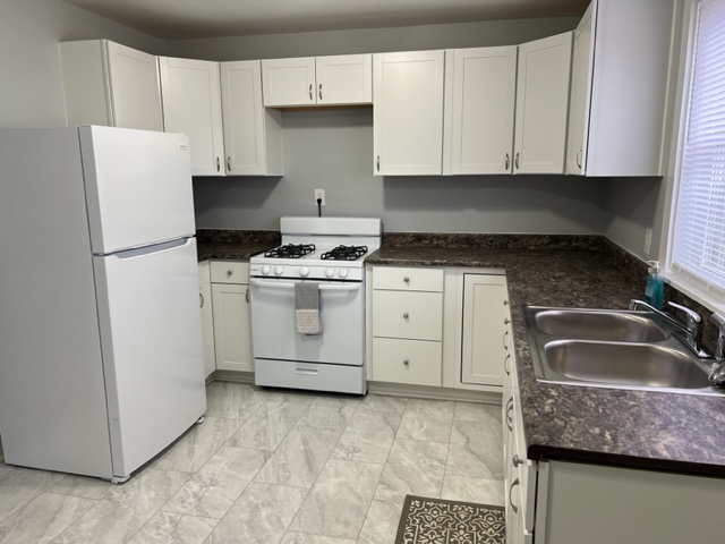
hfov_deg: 67.3
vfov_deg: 53.1
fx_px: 545
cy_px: 272
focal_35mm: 26
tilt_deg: -10.7
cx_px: 362
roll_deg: +0.3
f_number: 1.5
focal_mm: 5.7
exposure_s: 1/60
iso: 64
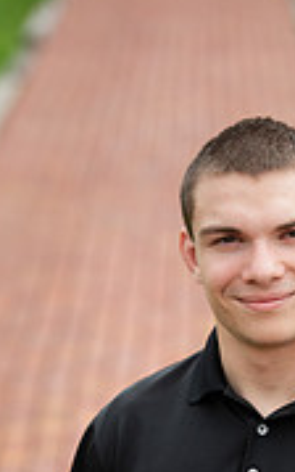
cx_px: 258
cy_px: 554
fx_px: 3959
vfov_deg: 6.8
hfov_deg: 4.3
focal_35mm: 308
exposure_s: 1/200
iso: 64
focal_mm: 120
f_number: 4
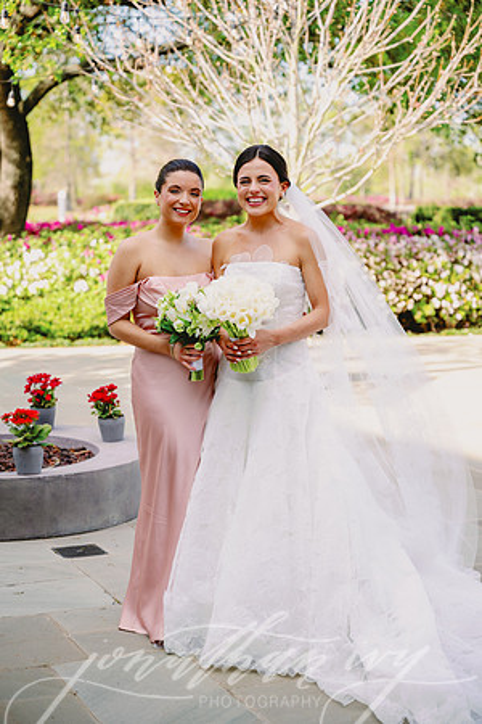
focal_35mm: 70
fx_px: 1406
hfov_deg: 19.5
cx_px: 241
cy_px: 362
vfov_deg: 28.8
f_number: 2.8
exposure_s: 1/800
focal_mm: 70
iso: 200
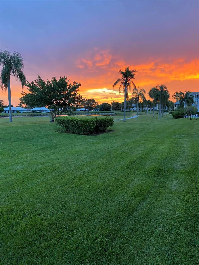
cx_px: 100
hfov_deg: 53.1
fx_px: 199
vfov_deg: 67.3
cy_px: 132
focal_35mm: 26
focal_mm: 4.25
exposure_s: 1/60
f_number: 1.8
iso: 400
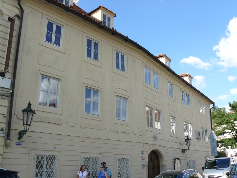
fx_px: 246
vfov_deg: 39.6
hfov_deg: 51.4
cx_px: 118
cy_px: 89
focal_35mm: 36
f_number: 5.6
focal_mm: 6
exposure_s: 1/200
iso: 100
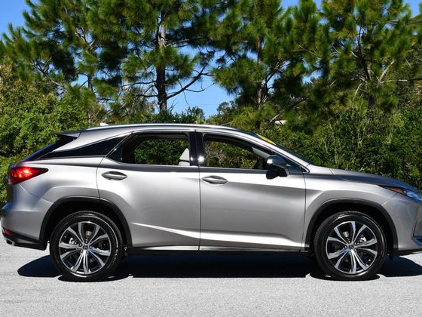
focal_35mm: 66
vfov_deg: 22.3
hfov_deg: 29.4
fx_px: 805
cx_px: 219
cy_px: 158
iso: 100
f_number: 9
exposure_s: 1/320
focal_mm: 30
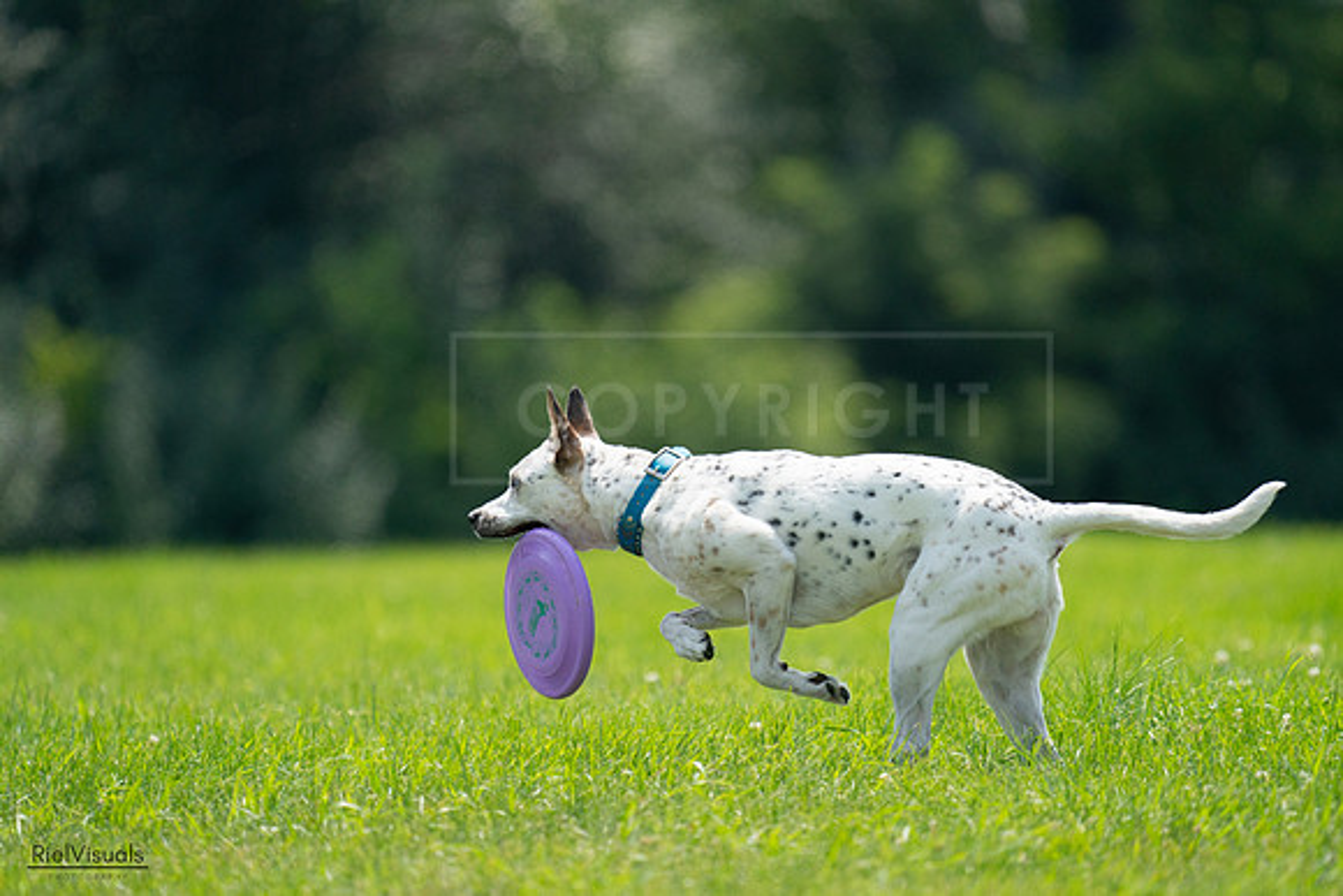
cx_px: 672
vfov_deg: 2.3
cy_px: 448
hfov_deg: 3.4
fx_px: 22388
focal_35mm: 600
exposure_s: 1/4000
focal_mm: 600
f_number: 6.3
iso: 1250
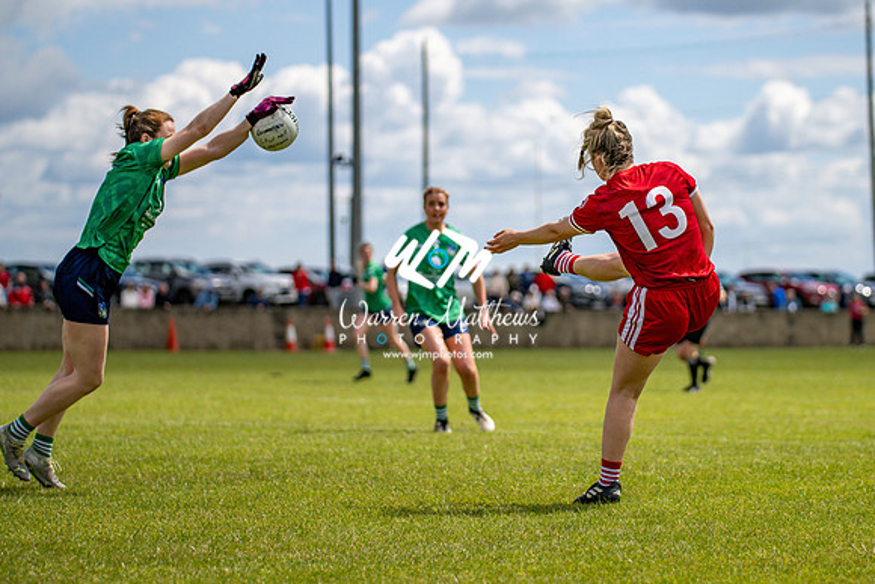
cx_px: 549
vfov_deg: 9.1
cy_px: 292
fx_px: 3662
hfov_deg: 13.6
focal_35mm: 151
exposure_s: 1/6400
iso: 100
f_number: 2.8
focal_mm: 120
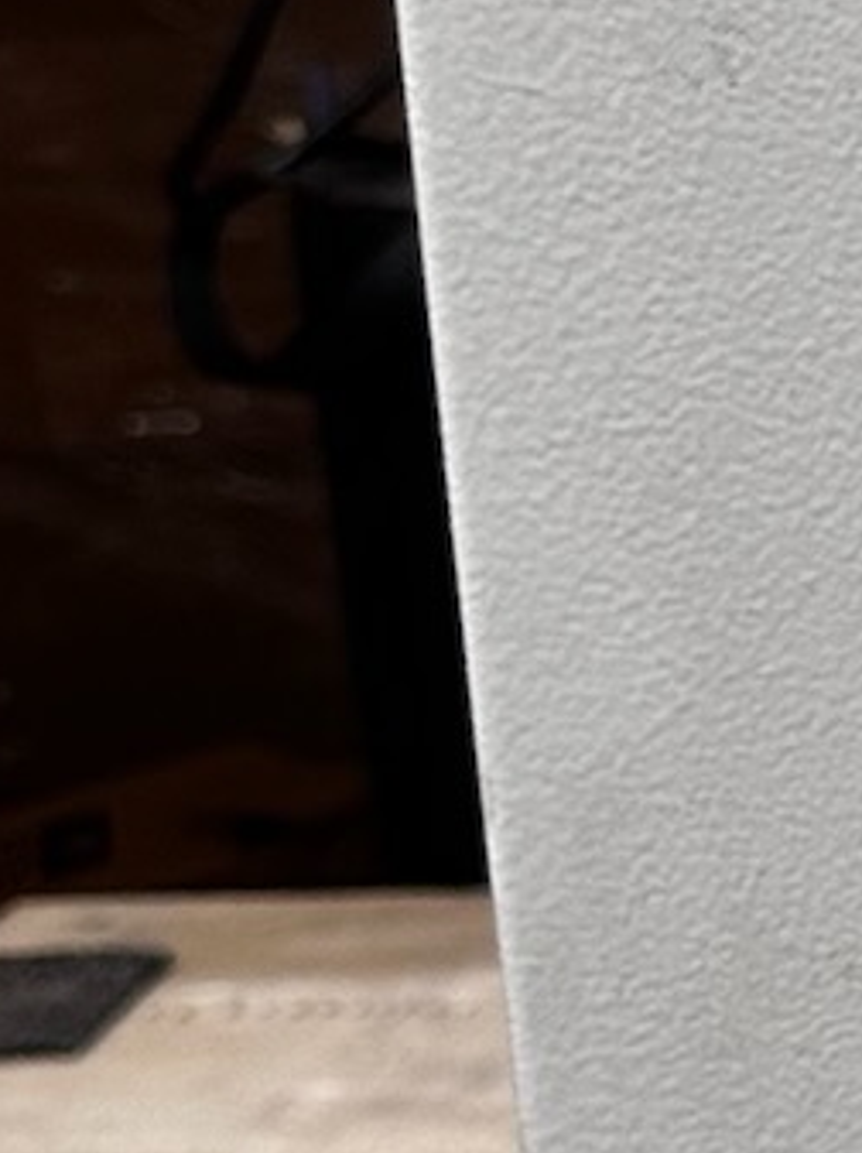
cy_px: 1047
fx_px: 4857
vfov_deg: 13.4
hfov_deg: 8.8
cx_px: 2370
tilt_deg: -20.5
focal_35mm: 146
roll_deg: +1.6
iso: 125
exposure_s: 1/50
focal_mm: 6.86
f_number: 1.78
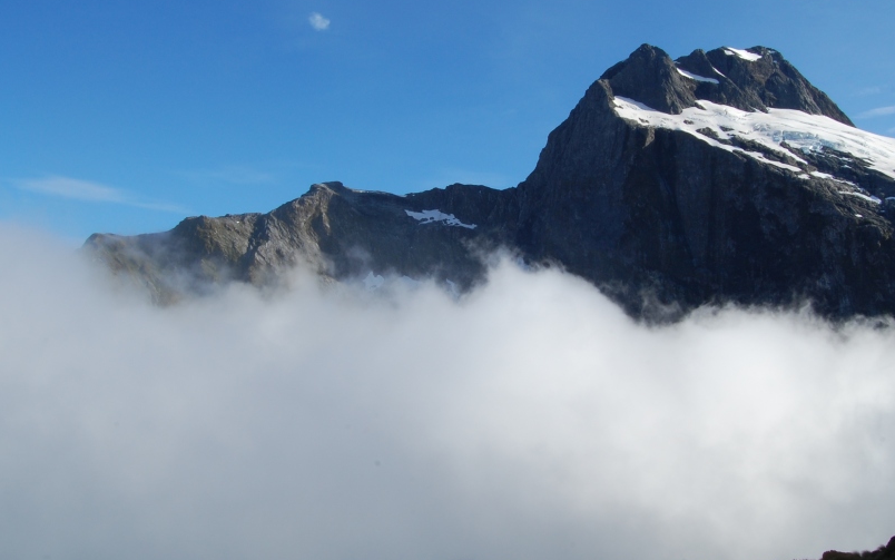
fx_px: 854
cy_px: 238
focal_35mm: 35
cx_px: 456
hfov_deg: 55.3
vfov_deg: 36.2
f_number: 22
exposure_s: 1/80
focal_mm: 18
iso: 200
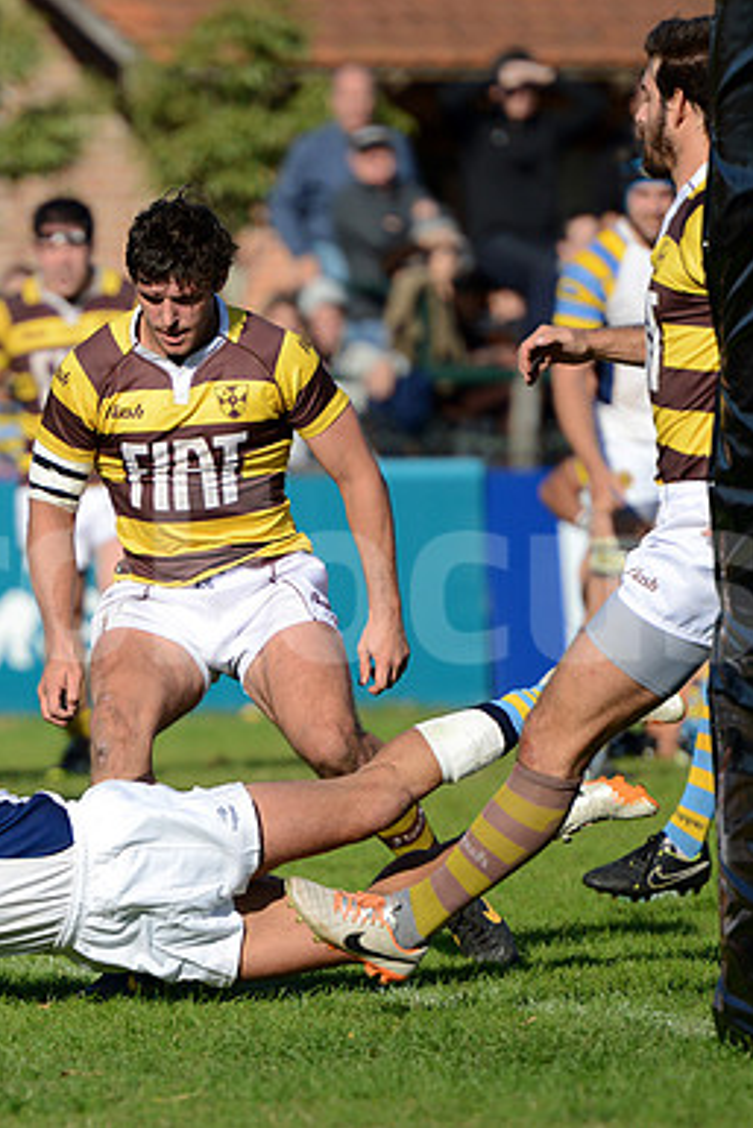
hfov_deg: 3.4
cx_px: 26
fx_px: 12757
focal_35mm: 407
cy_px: 564
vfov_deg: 5.1
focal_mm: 270
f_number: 4
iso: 400
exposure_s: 1/2000
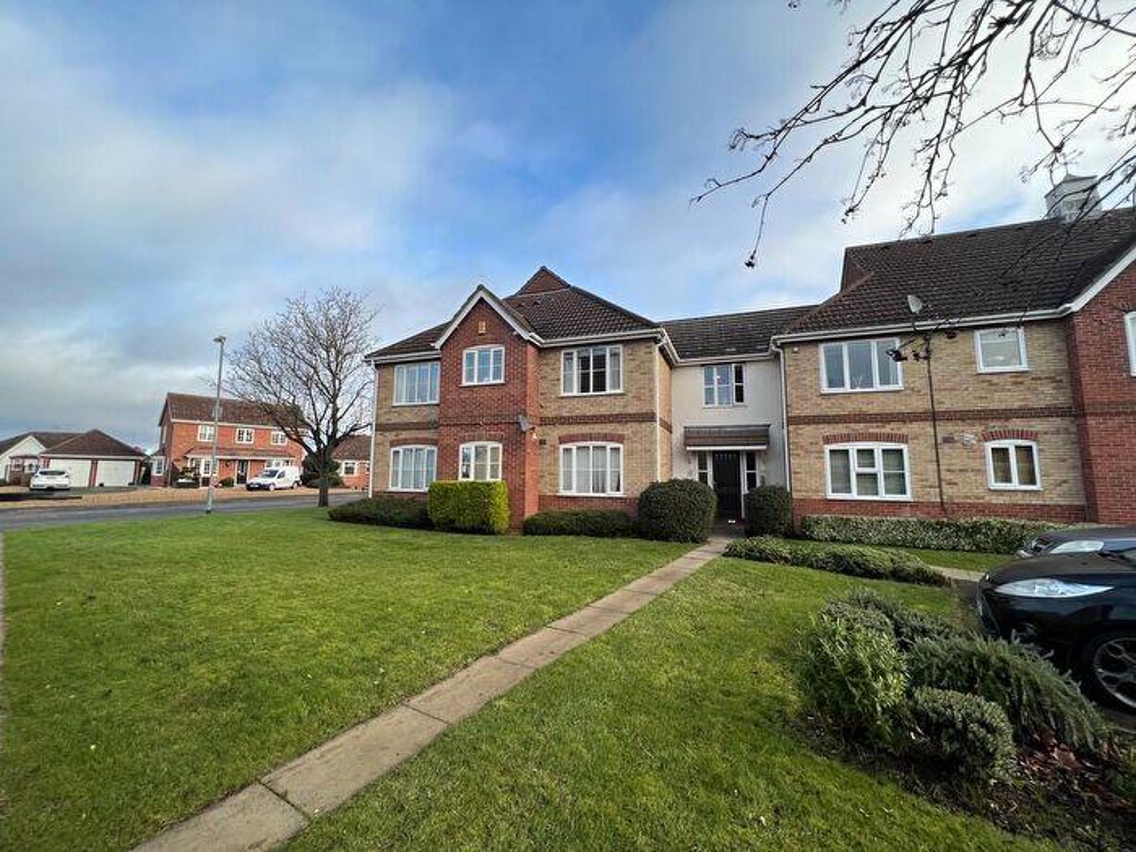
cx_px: 568
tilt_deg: +6.6
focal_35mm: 13
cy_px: 426
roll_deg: -0.3
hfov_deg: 106.2
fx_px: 427
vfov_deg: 89.9
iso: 32
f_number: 1.8
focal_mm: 1.57
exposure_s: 1/415
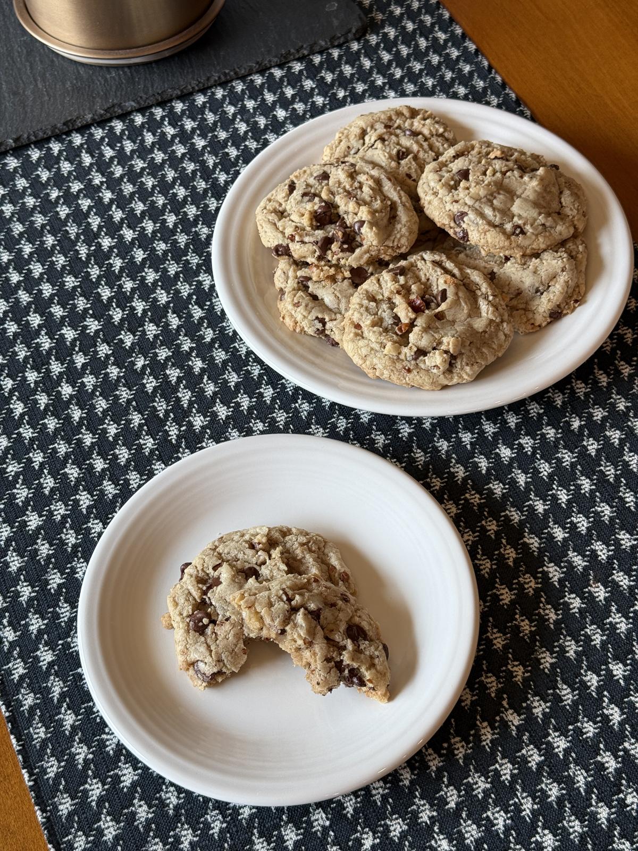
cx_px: 319
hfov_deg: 30.3
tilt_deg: -55.8
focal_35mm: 48
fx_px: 1180
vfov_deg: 39.7
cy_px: 426
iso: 50
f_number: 1.78
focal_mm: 6.76
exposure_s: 1/150
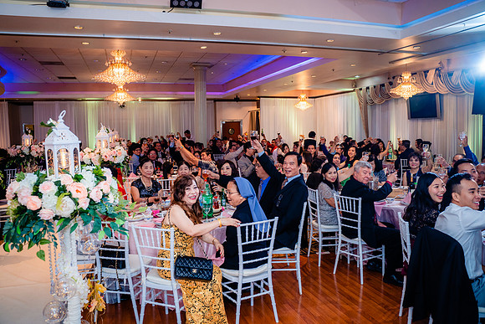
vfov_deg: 46.4
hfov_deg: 65.5
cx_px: 242
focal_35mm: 28
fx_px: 377
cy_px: 162
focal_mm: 28
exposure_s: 1/160
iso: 800
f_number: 3.5
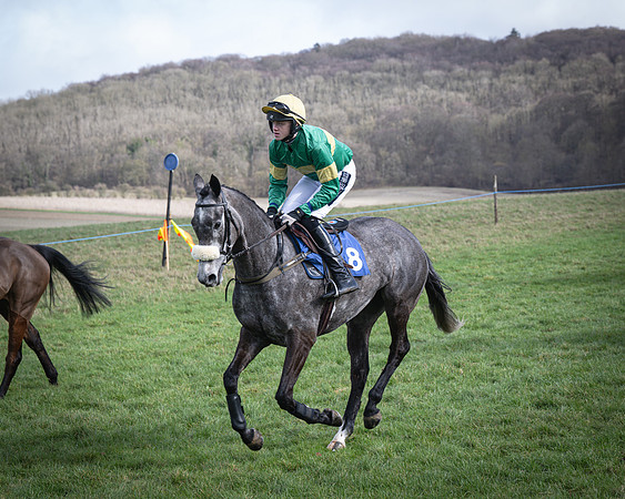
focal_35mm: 106
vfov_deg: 14.6
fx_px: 1953
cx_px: 305
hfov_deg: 18.2
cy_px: 216
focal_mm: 79
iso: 400
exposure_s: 1/800
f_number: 5
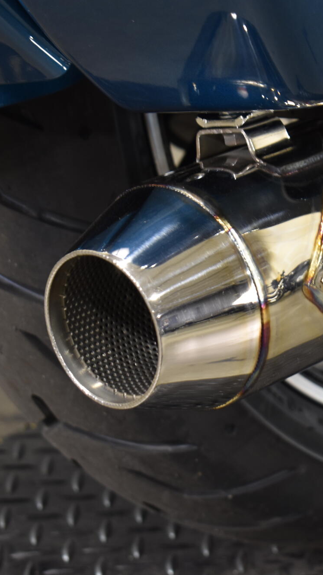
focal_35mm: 123
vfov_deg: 17.4
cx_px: 326
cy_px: 287
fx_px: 1873
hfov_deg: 9.8
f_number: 5.6
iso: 400
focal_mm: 52
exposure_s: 1/6
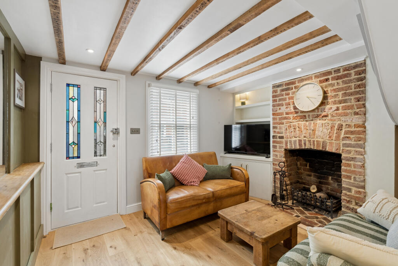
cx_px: 199
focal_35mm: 16
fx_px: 177
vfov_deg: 73.8
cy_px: 133
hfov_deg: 96.7
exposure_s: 1/20
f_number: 7.1
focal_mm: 16
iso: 400
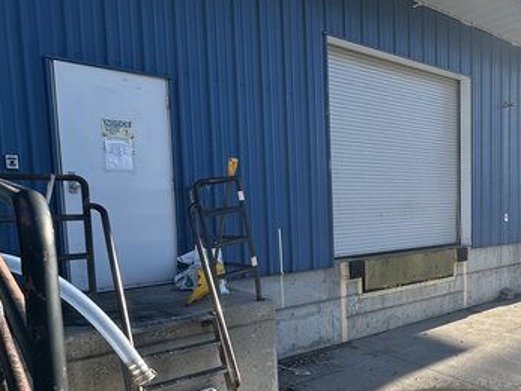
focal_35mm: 31
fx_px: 466
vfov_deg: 45.1
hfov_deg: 53.2
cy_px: 244
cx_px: 440
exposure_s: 1/720
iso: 40
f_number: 2.2
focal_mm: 2.22
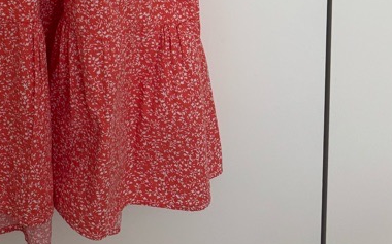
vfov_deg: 15.3
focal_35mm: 67
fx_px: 715
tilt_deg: -4.8
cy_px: -257
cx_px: 31
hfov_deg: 29.3
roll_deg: +0.7
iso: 160
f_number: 1.78
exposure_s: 1/121
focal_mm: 6.76
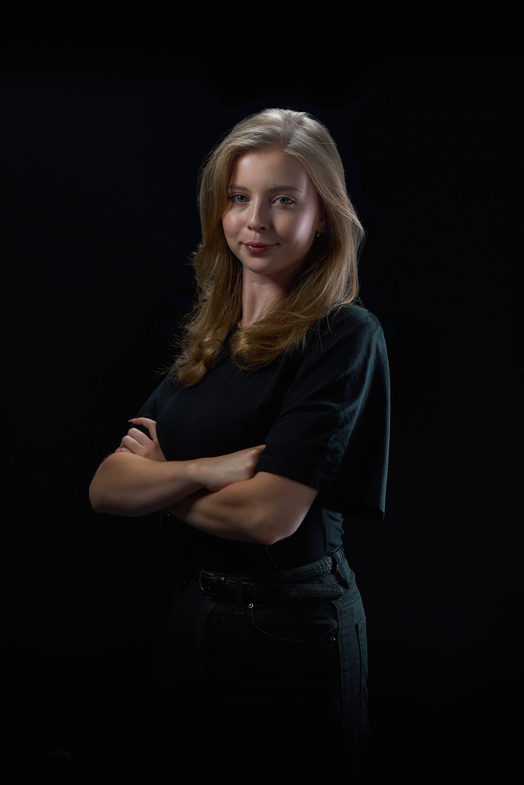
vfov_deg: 37.5
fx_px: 1157
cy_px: 399
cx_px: 274
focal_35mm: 53
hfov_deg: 25.5
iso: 320
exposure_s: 1/160
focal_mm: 50
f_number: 3.5
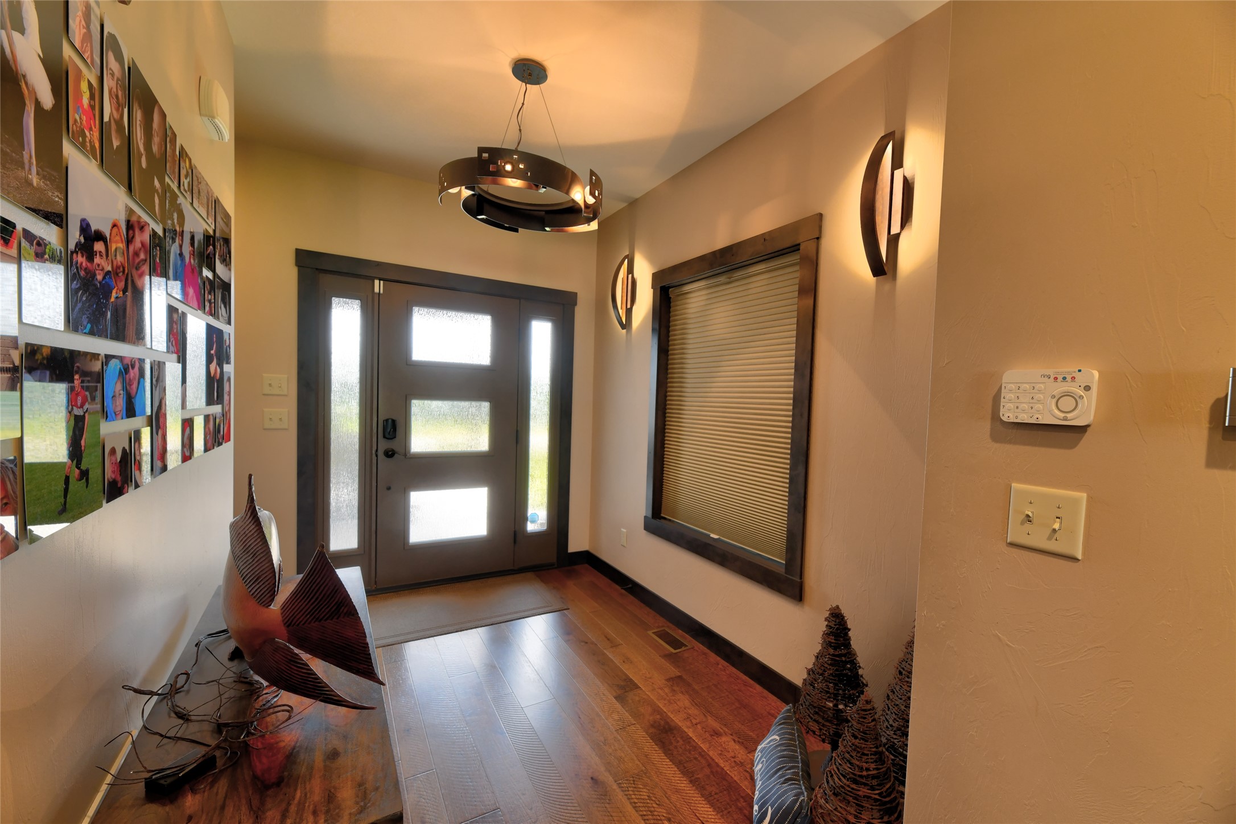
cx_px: 618
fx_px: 481
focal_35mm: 14
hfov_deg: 104.3
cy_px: 412
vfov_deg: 81.2
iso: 800
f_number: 8
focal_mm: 14
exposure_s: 1/80
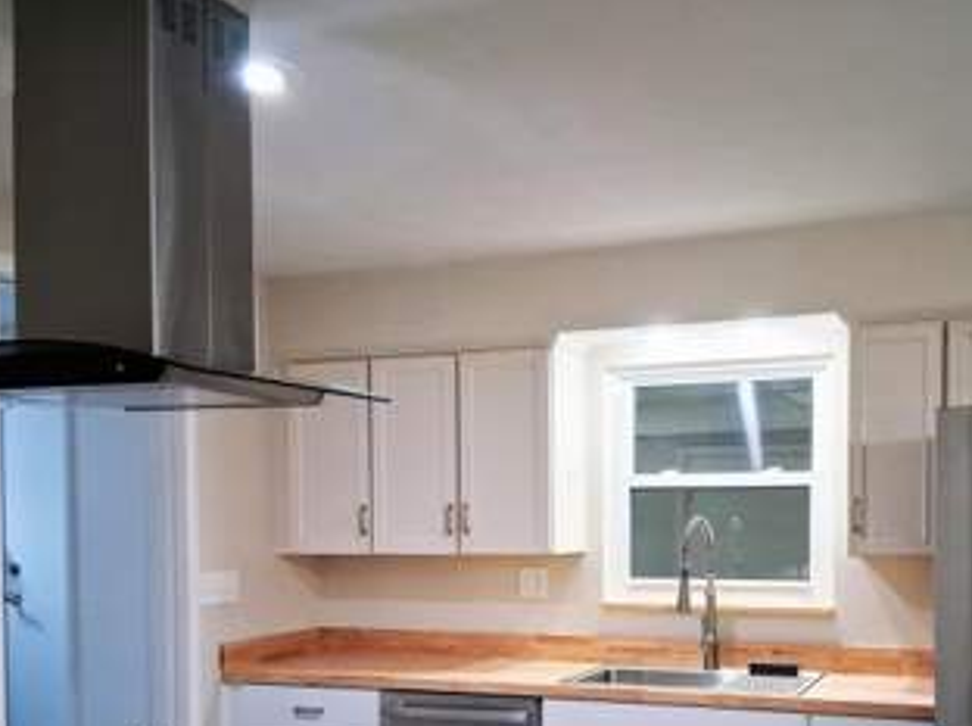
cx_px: 598
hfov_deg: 46.5
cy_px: 556
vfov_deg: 35.0
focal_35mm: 40
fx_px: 1121
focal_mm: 3.98
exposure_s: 1/60
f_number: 1.8
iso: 250
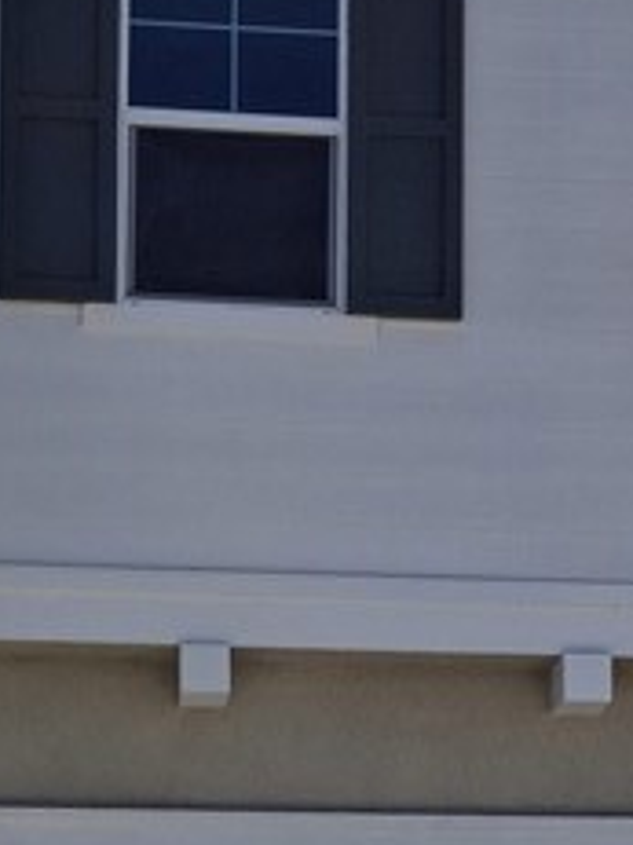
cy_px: 940
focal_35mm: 111
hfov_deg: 13.3
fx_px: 2709
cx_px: 424
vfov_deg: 17.1
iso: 32
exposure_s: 1/1645
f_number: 1.8
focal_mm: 4.69
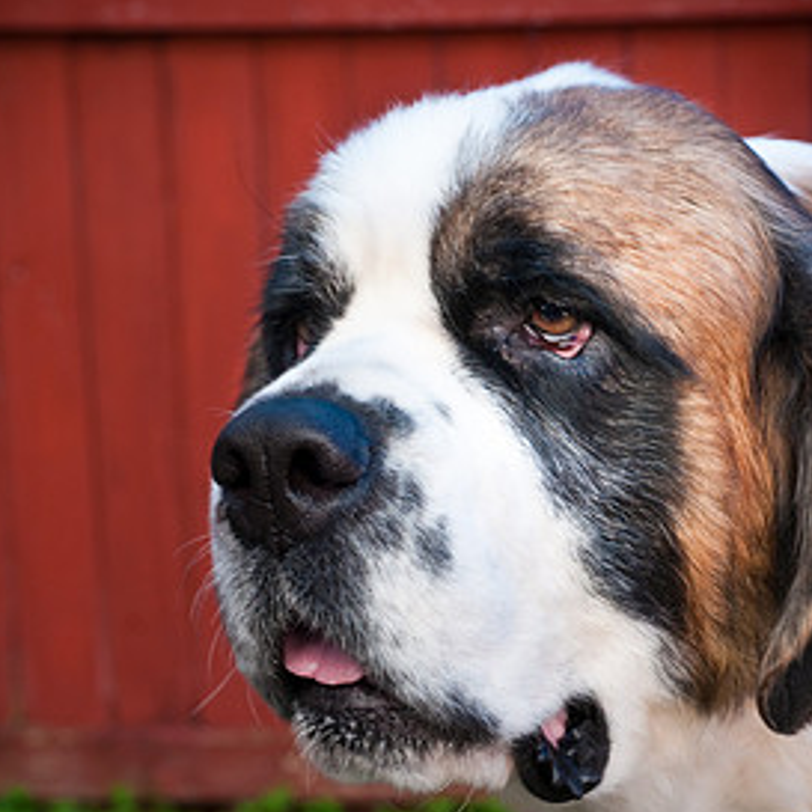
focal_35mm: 105
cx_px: 379
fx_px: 2787
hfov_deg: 16.6
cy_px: 521
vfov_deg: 16.6
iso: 200
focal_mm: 50
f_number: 6.3
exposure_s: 1/125
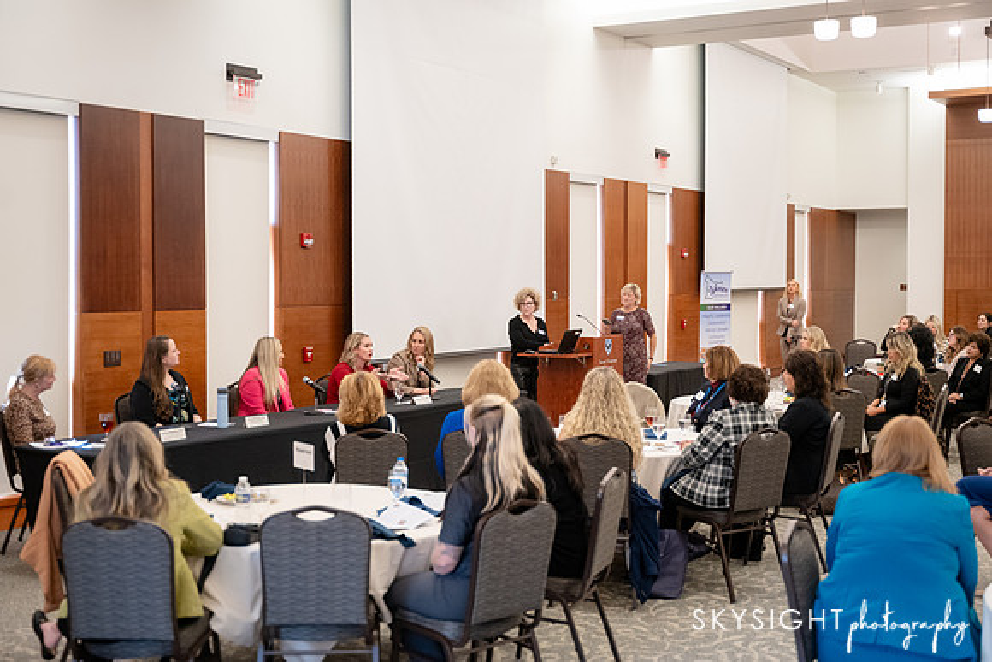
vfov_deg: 28.4
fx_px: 1310
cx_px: 496
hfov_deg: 41.5
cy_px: 331
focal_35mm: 48
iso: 3200
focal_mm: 47
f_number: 2.8
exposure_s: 1/320
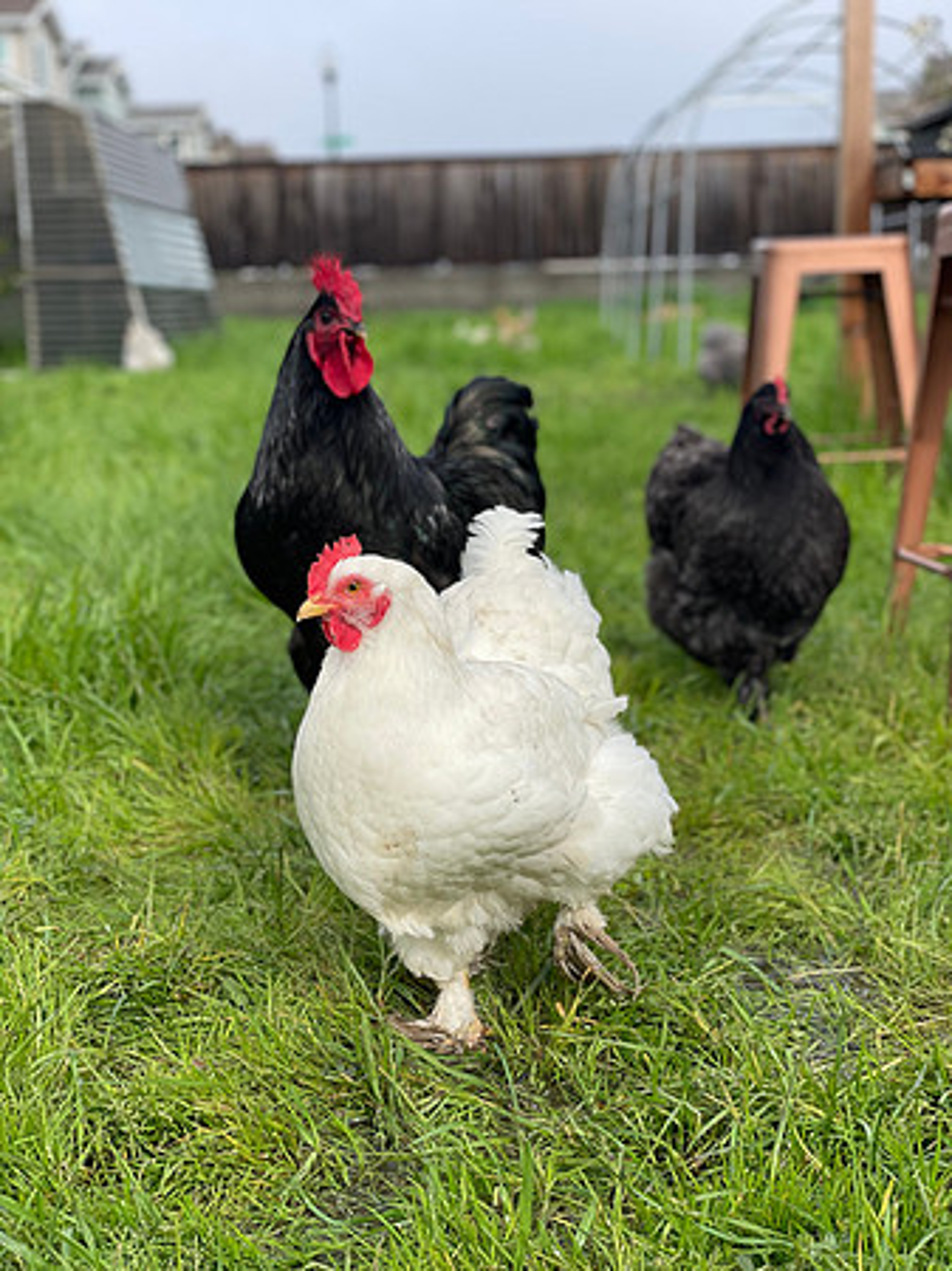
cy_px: 636
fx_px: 1909
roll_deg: +1.9
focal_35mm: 52
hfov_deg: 28.0
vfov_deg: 36.8
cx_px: 476
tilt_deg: -8.3
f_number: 2
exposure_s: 1/922
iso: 32
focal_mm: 6
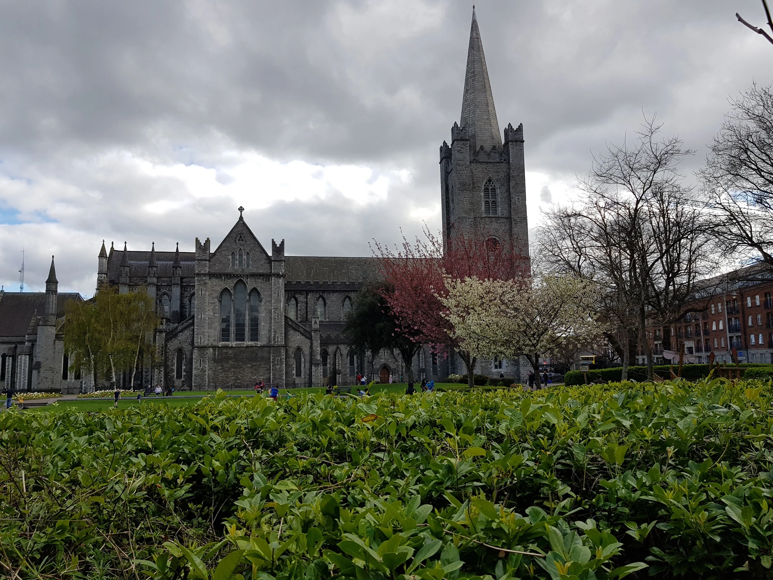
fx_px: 581
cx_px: 386
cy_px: 290
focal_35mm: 26
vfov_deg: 53.1
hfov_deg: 67.3
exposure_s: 1/1452
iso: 40
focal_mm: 4.2
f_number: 1.7
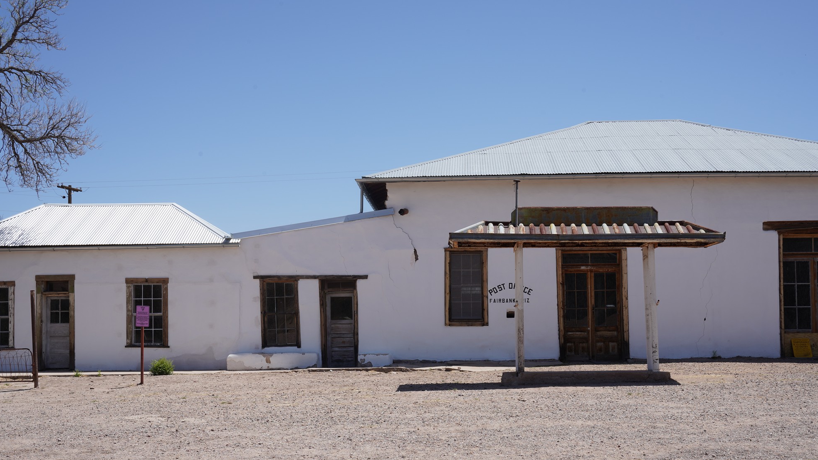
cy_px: 255
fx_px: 1063
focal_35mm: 49
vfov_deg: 24.4
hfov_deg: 42.1
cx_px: 412
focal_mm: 46
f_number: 16
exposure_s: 1/100
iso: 100
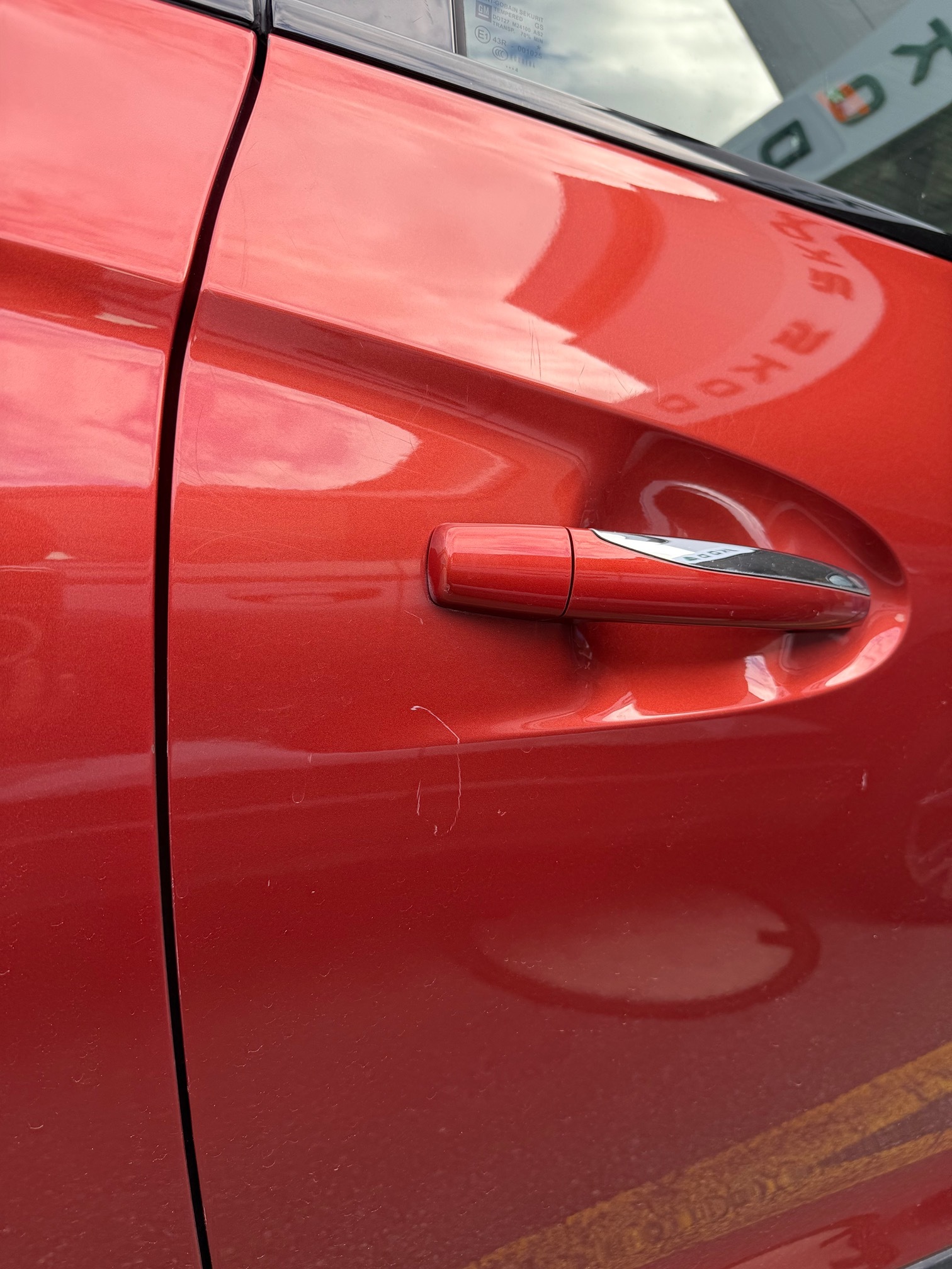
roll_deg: -10.7
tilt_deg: -9.4
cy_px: 634
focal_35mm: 24
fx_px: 880
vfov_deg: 71.6
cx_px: 476
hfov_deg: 56.8
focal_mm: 6.76
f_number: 1.78
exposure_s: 1/170
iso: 64
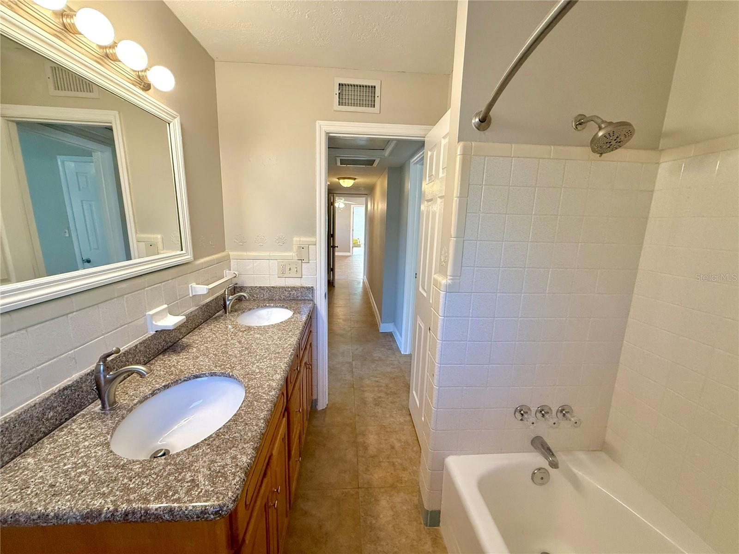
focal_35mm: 14
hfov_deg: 102.1
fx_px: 299
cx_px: 370
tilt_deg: -10.9
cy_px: 277
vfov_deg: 85.7
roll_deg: -1.7
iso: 320
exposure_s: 1/120
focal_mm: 2.22
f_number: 2.2
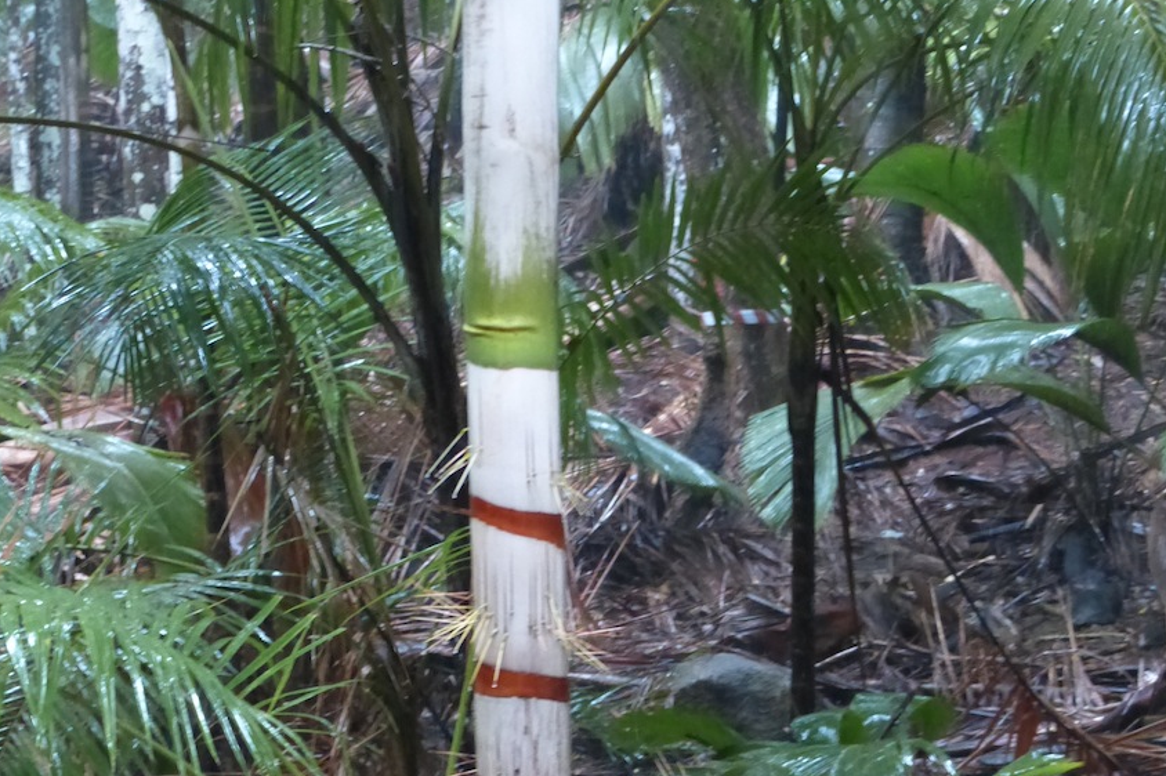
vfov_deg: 11.8
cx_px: 583
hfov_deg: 17.6
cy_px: 631
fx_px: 3755
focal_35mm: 116
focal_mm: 15
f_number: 2.8
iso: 800
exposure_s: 1/15
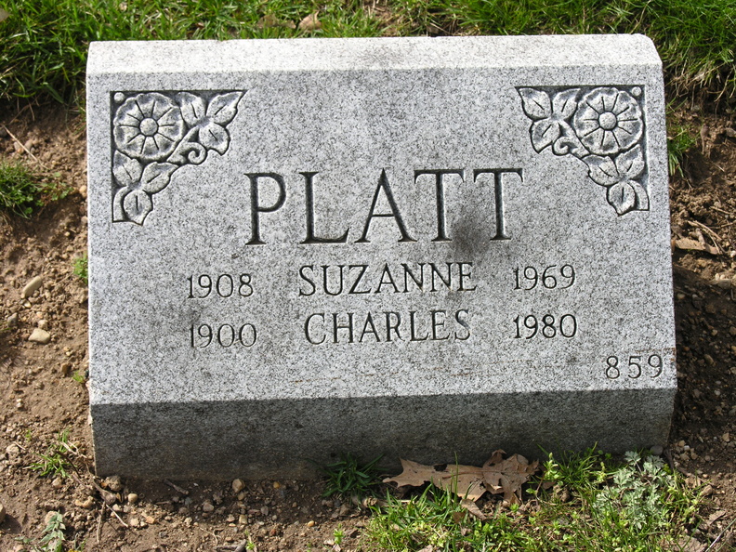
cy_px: 276
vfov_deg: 18.9
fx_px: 1658
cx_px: 368
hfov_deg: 25.0
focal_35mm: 78
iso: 50
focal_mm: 19.8
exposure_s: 1/116
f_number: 6.1
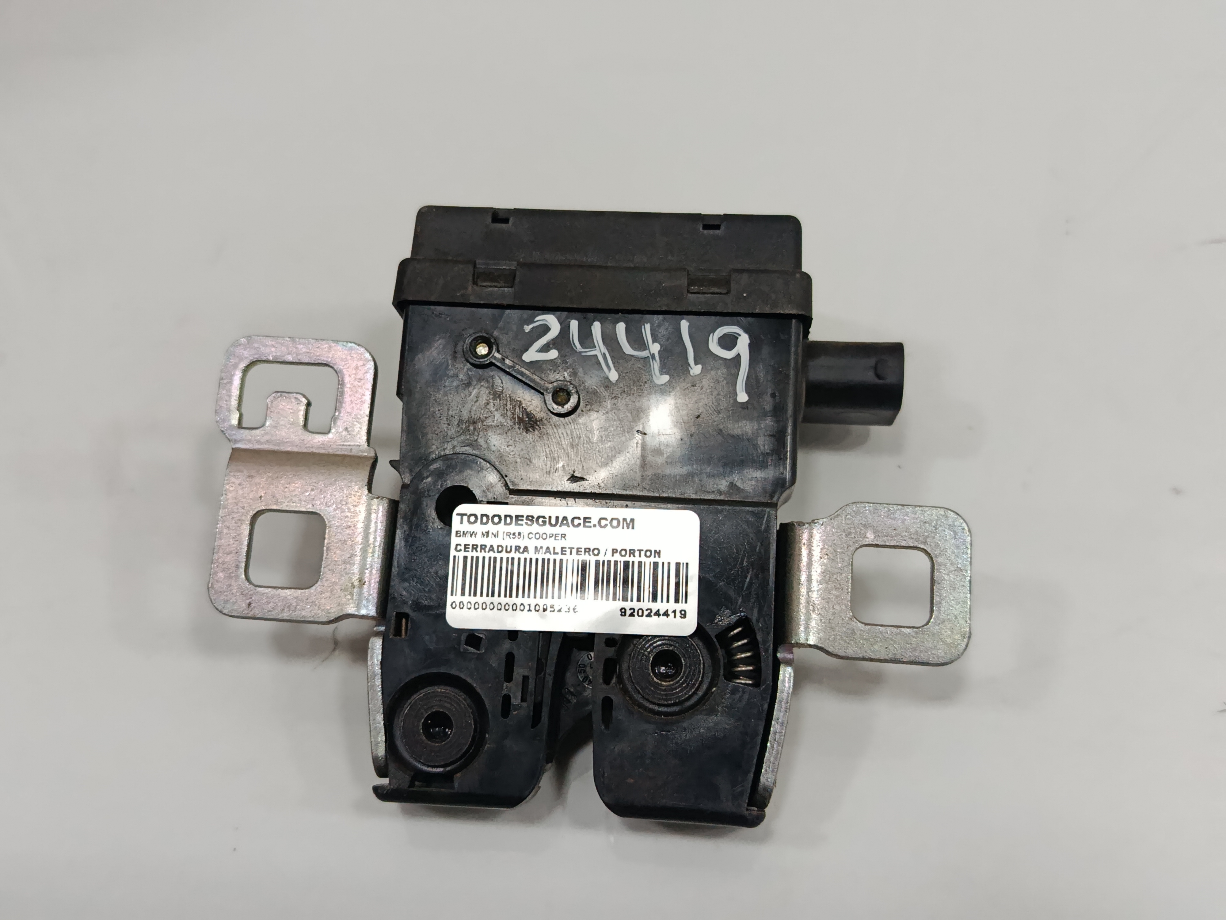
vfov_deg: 40.7
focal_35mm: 35
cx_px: 613
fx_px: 1240
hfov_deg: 52.6
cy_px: 460
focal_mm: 5.24
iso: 791
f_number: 1.7
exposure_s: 1/100
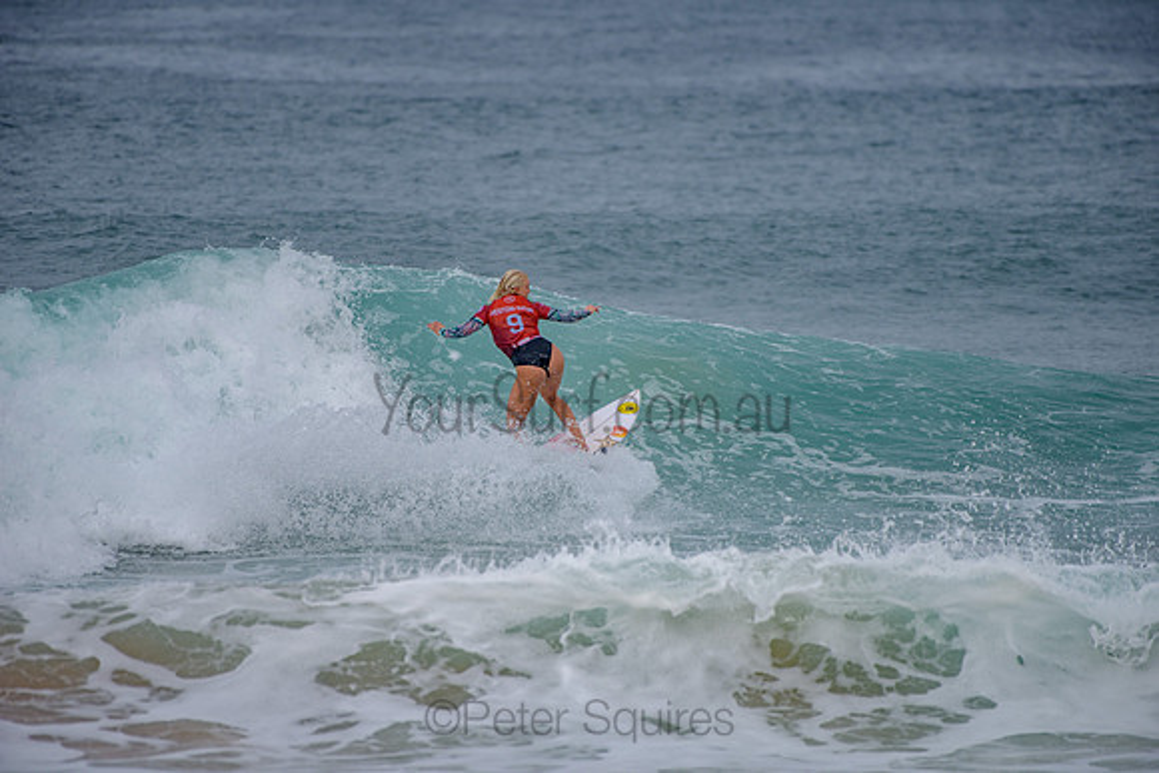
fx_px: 16100
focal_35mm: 500
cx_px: 580
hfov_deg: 4.1
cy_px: 386
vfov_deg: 2.8
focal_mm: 500
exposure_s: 1/2000
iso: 180
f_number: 5.6
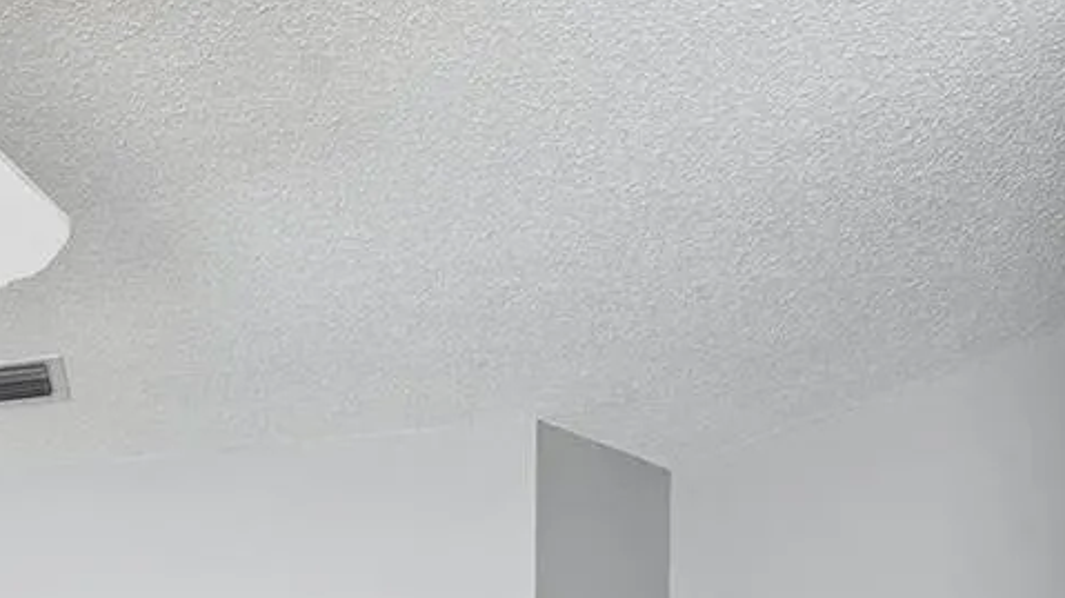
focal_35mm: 49
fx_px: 1383
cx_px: -156
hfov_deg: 35.0
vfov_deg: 19.3
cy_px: 1029
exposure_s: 1/50
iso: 400
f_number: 8
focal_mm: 14
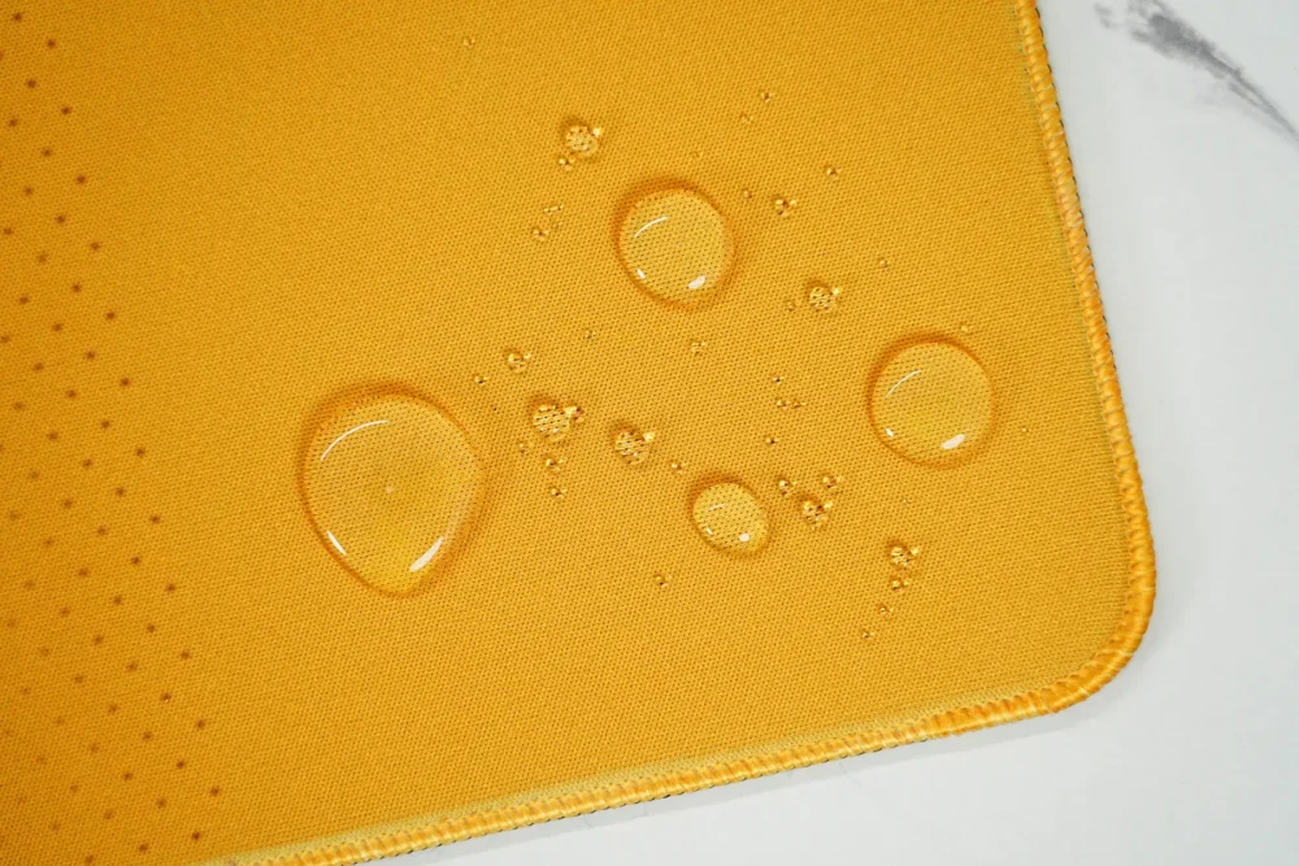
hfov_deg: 19.5
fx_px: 3789
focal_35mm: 105
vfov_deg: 13.0
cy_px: 433
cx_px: 650
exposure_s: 1/100
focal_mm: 105
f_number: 4
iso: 1000
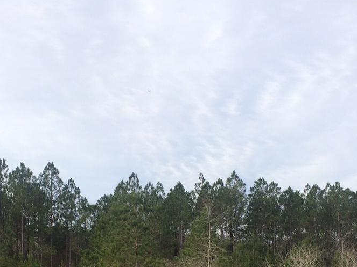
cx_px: 137
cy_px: 229
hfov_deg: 34.2
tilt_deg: +3.9
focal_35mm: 56
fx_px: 577
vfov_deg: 25.5
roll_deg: -0.3
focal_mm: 4.15
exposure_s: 1/1466
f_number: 2.2
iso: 32
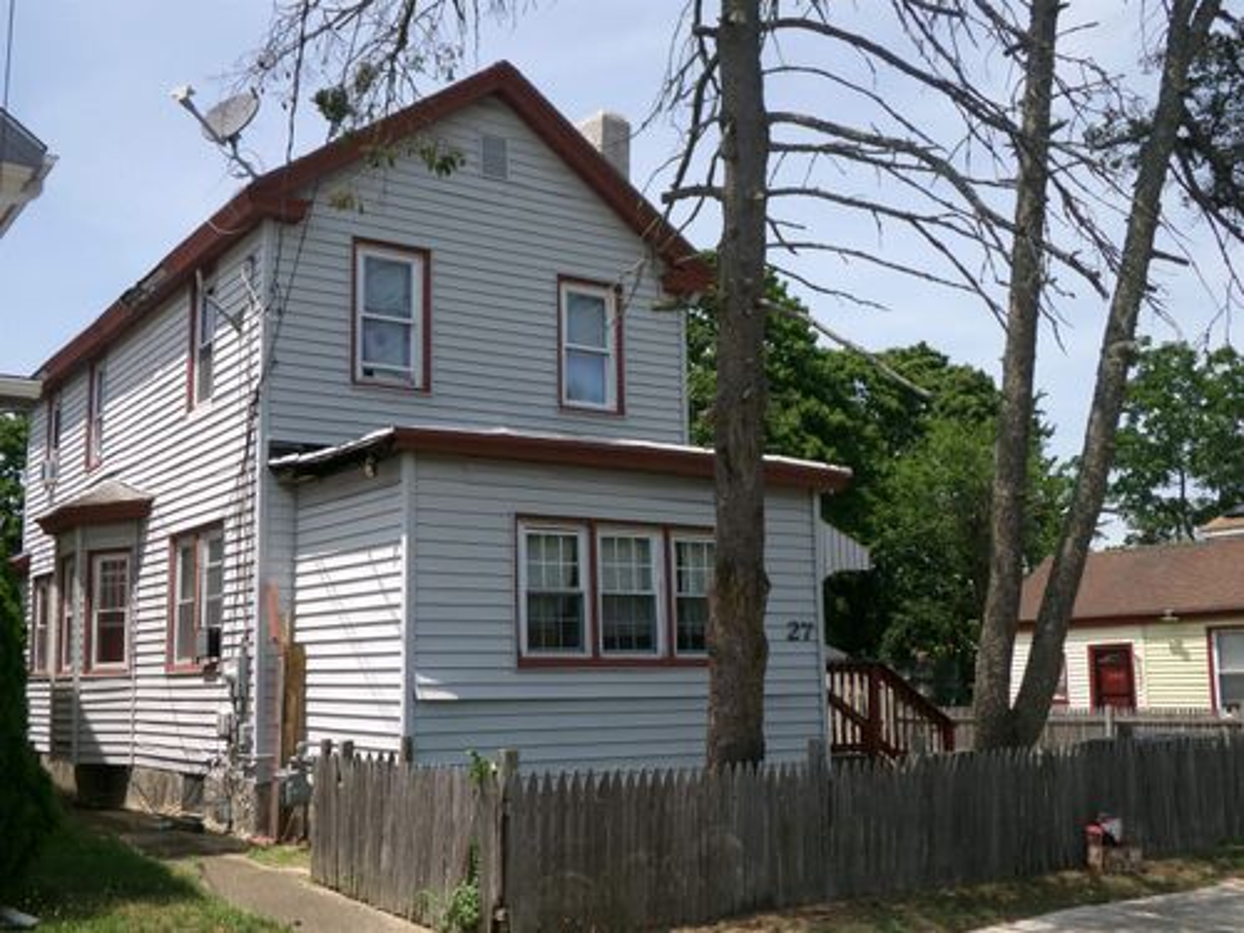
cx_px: 622
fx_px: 1330
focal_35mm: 37
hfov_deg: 50.1
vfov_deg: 38.7
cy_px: 466
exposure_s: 1/550
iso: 100
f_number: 4
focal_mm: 6.6
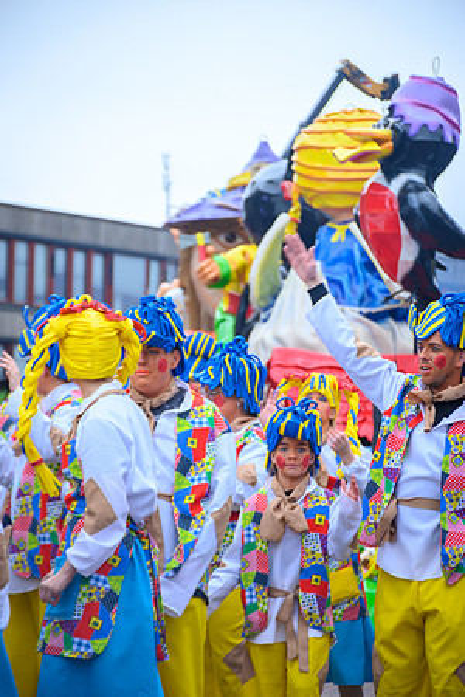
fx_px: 2906
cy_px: 348
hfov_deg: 9.1
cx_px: 232
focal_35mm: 150
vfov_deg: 13.7
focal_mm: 100
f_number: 5.6
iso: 400
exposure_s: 1/125
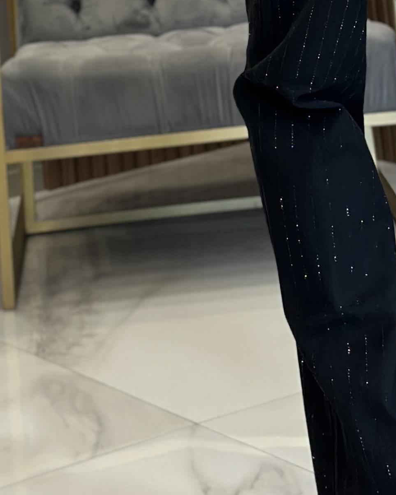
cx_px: 219
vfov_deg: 12.9
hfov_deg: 10.7
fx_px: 2123
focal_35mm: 145
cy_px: -138
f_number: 1.78
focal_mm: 6.86
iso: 125
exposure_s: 1/100
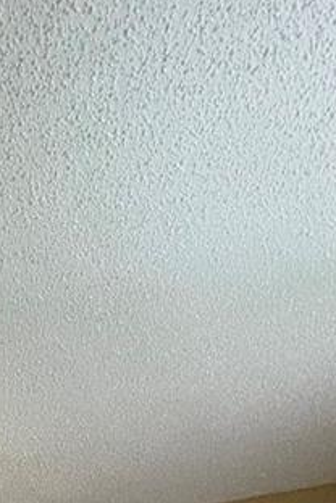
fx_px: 784
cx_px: -113
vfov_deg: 22.0
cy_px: 904
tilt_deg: -7.1
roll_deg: +0.9
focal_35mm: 56
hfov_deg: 21.6
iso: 500
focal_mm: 2.22
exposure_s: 1/60
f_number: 2.2
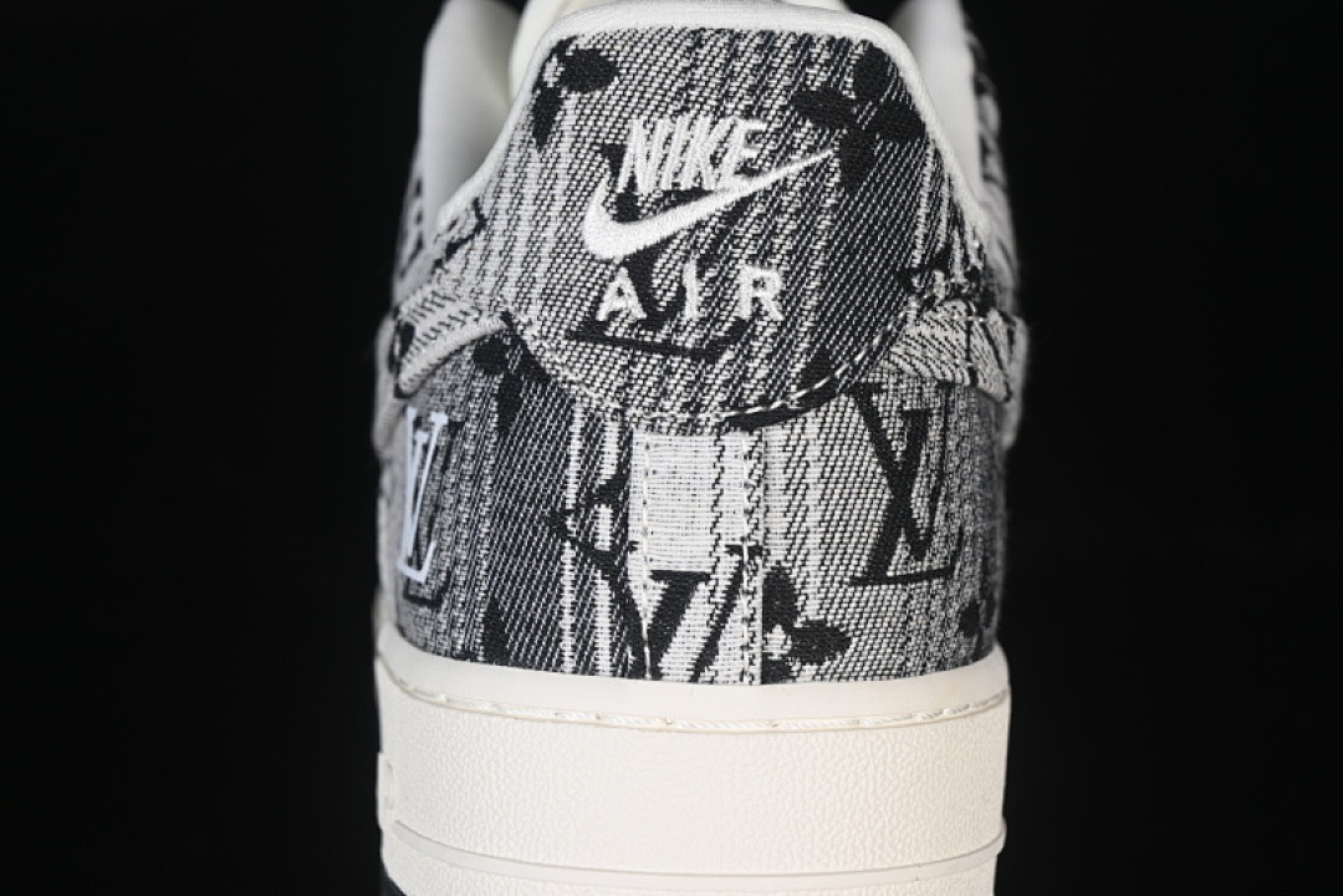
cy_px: 448
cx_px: 672
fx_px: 2798
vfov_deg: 18.2
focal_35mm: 75
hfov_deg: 27.0
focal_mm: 50
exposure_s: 1/60
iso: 160
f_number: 7.1
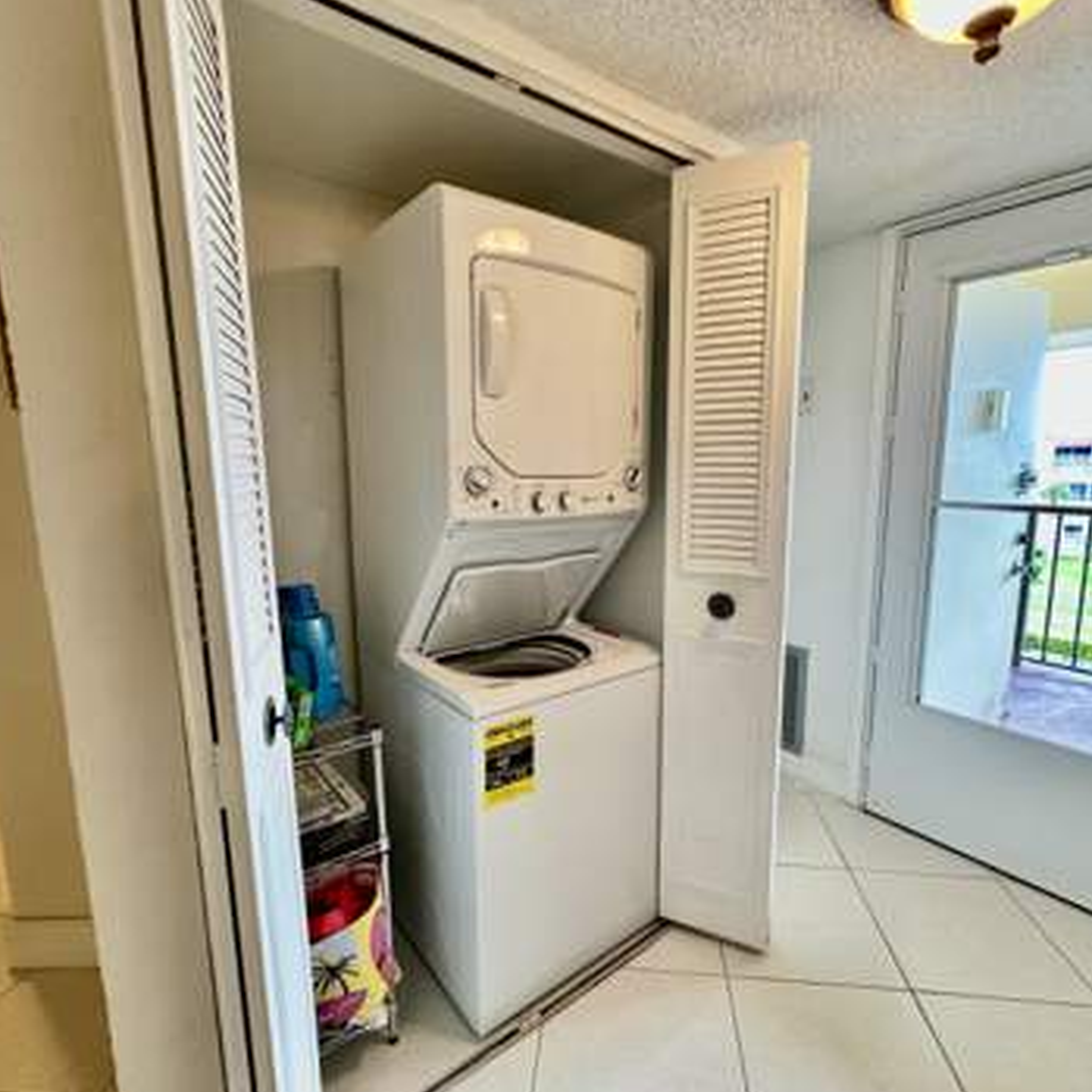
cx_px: 569
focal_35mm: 17
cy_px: 552
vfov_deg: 84.0
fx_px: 607
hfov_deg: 83.9
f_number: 2.2
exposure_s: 1/120
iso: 200
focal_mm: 2.22
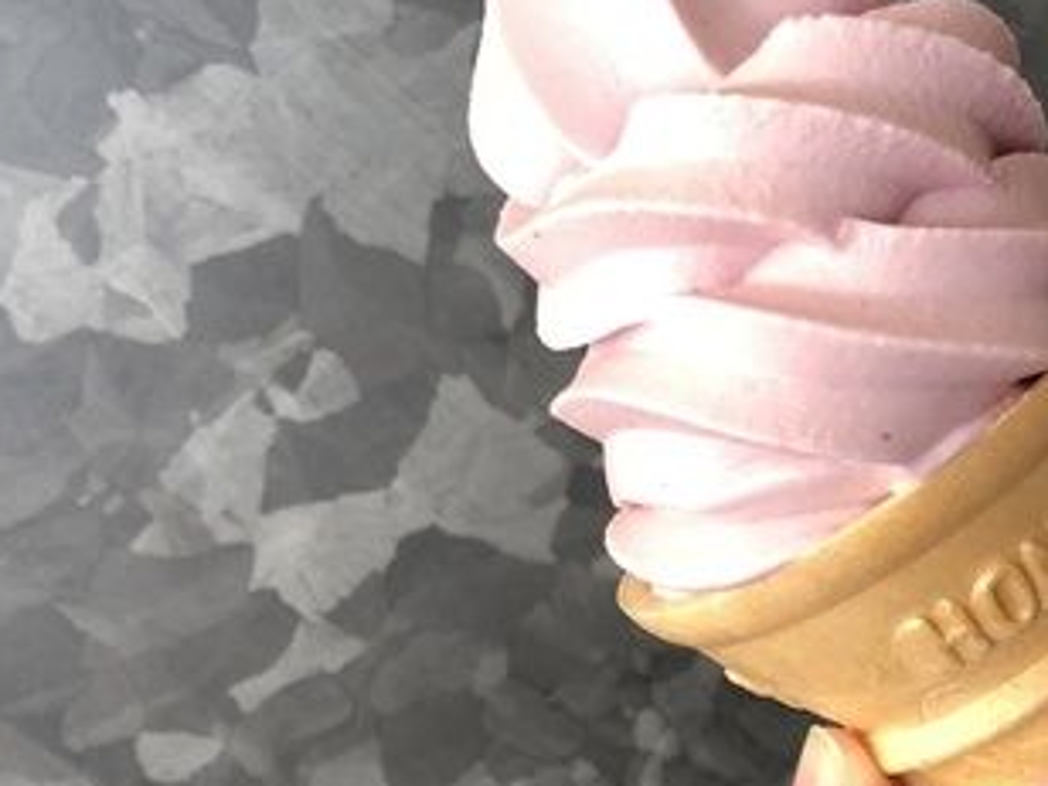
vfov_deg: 19.9
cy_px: 488
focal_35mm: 74
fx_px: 2240
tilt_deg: -14.8
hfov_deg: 24.9
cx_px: 1077
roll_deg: +24.8
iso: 25
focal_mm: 4
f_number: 1.8
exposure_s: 1/30
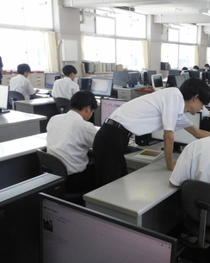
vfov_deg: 42.9
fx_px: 334
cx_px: 182
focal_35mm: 43
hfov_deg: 33.4
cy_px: 142
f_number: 3.5
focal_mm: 5
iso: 800
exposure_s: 1/250
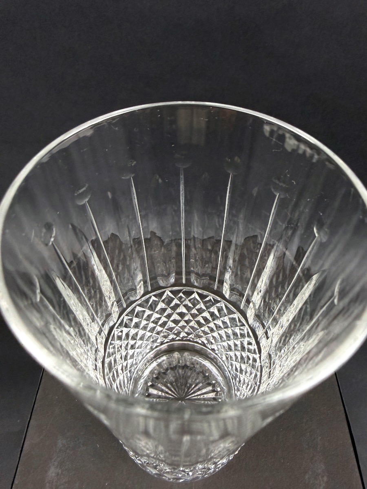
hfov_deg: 56.8
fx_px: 339
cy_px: 244
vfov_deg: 71.6
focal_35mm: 24
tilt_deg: -49.2
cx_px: 184
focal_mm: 2.22
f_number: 2.2
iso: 250
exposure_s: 1/100
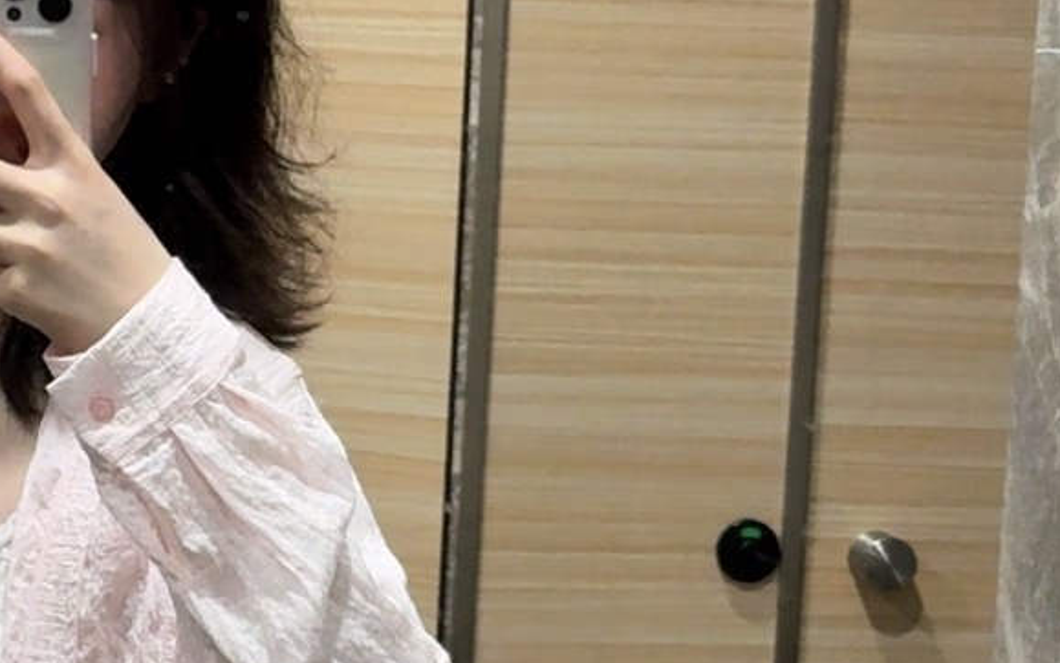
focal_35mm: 121
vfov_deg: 10.8
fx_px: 3496
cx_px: 128
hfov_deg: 17.0
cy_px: 484
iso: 800
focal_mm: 6.76
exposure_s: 1/57
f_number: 1.78
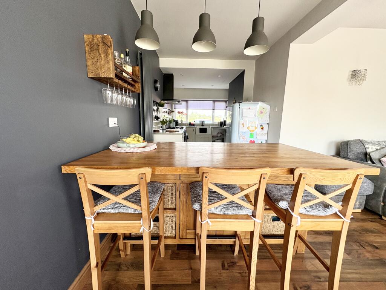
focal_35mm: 14
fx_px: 156
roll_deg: -0.8
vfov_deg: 85.7
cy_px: 145
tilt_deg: -9.0
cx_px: 193
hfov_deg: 102.1
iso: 125
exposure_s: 1/121
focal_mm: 2.22
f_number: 2.2
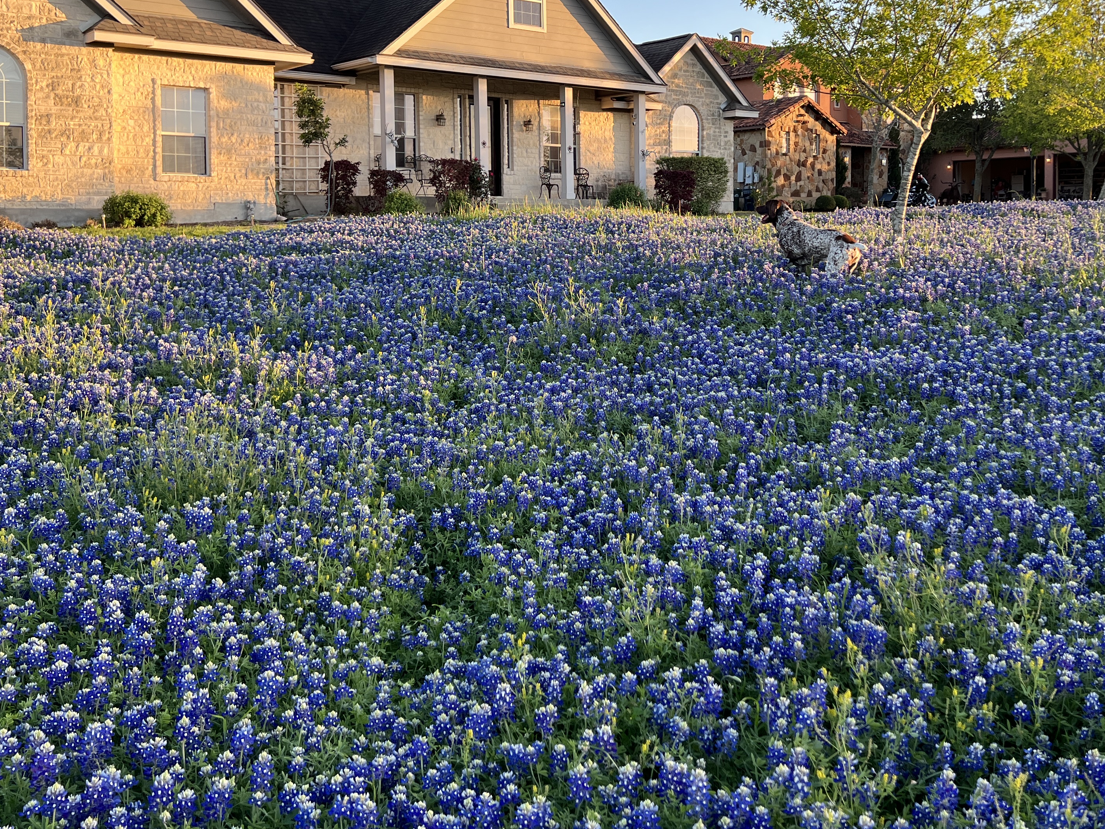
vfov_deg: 38.2
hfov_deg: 49.8
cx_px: 665
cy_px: 270
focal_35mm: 37
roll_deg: +0.1
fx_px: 1181
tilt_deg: -3.2
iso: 50
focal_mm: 5.7
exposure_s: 1/490
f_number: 1.5
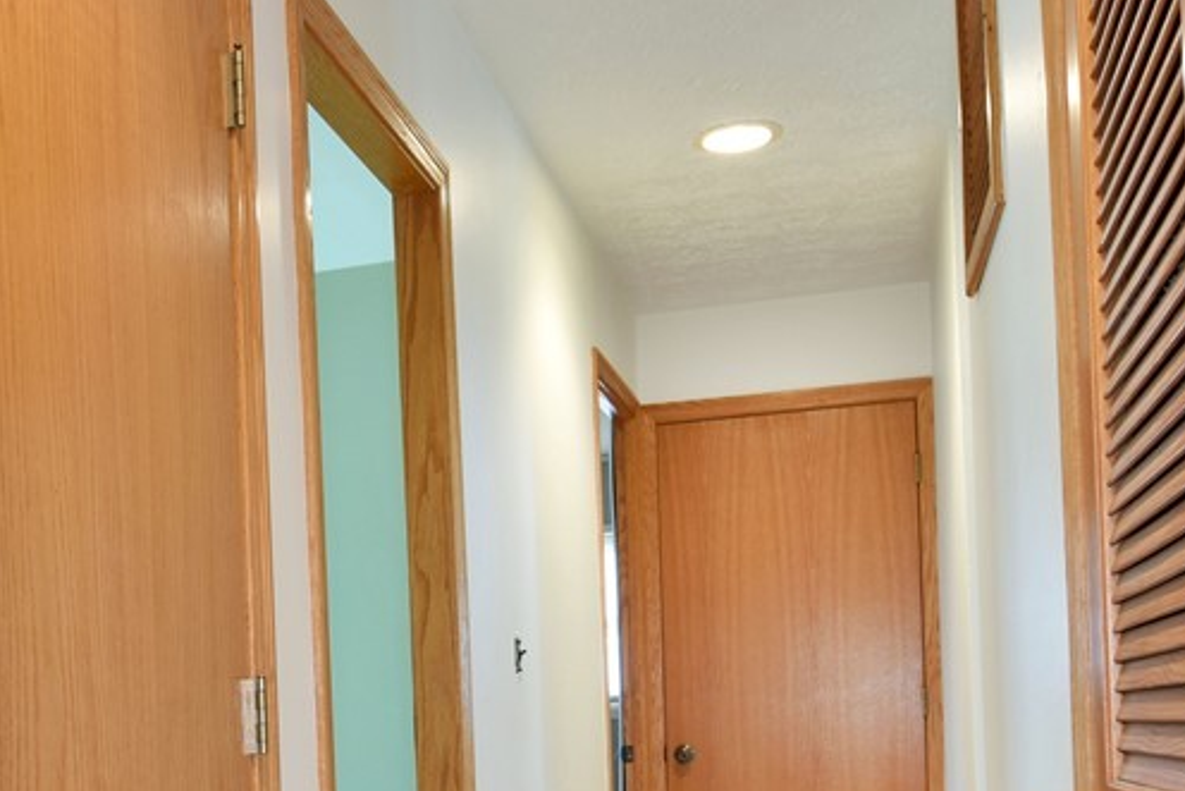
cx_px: 225
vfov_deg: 28.1
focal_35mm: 46
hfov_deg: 40.8
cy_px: 726
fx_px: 1515
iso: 200
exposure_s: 1/3
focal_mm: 14
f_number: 4.5
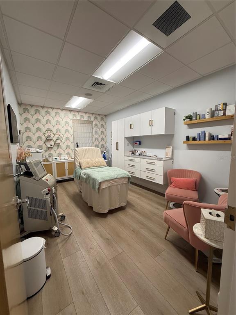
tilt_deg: -5.9
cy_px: 158
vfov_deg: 102.1
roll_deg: +0.4
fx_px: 127
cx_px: 118
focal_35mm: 14
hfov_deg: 85.7
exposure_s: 1/100
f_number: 2.2
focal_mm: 2.22
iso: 160
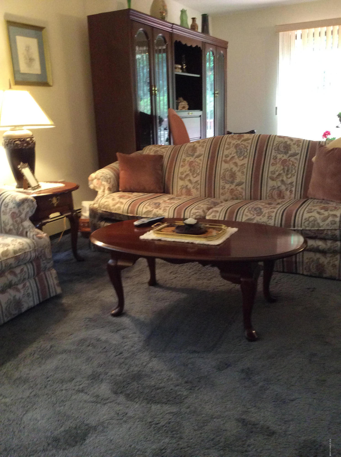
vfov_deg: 55.4
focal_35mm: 33
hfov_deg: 42.8
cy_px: 228
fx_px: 435
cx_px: 170
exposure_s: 1/24
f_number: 2.4
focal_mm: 3.3
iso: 320
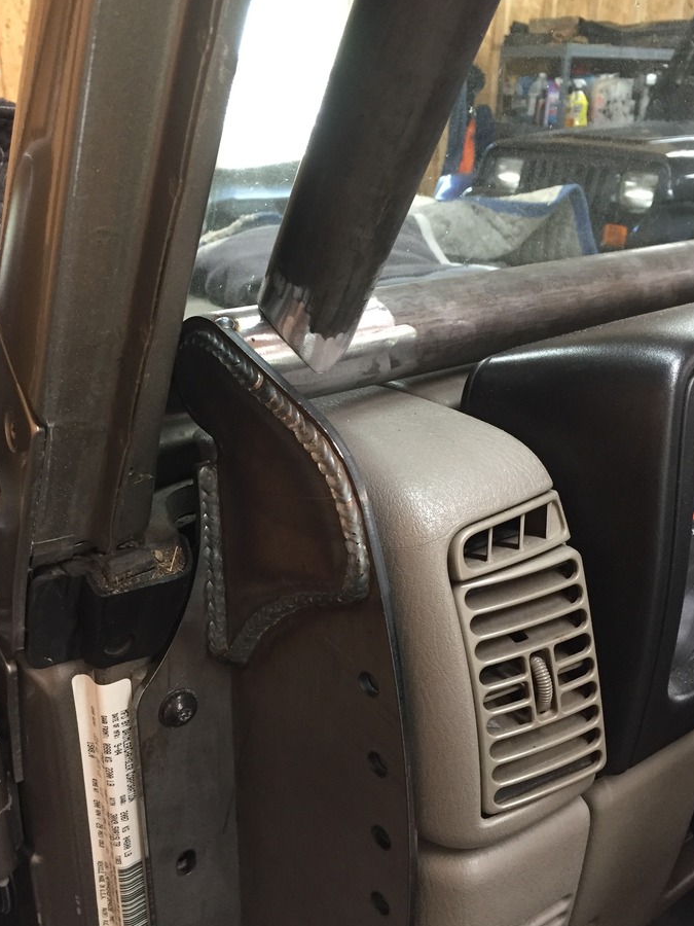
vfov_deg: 55.3
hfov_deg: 42.9
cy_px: 472
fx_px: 882
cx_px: 331
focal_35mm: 33
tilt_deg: -23.7
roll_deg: +0.9
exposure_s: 1/24
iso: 250
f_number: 2.2
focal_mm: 4.15
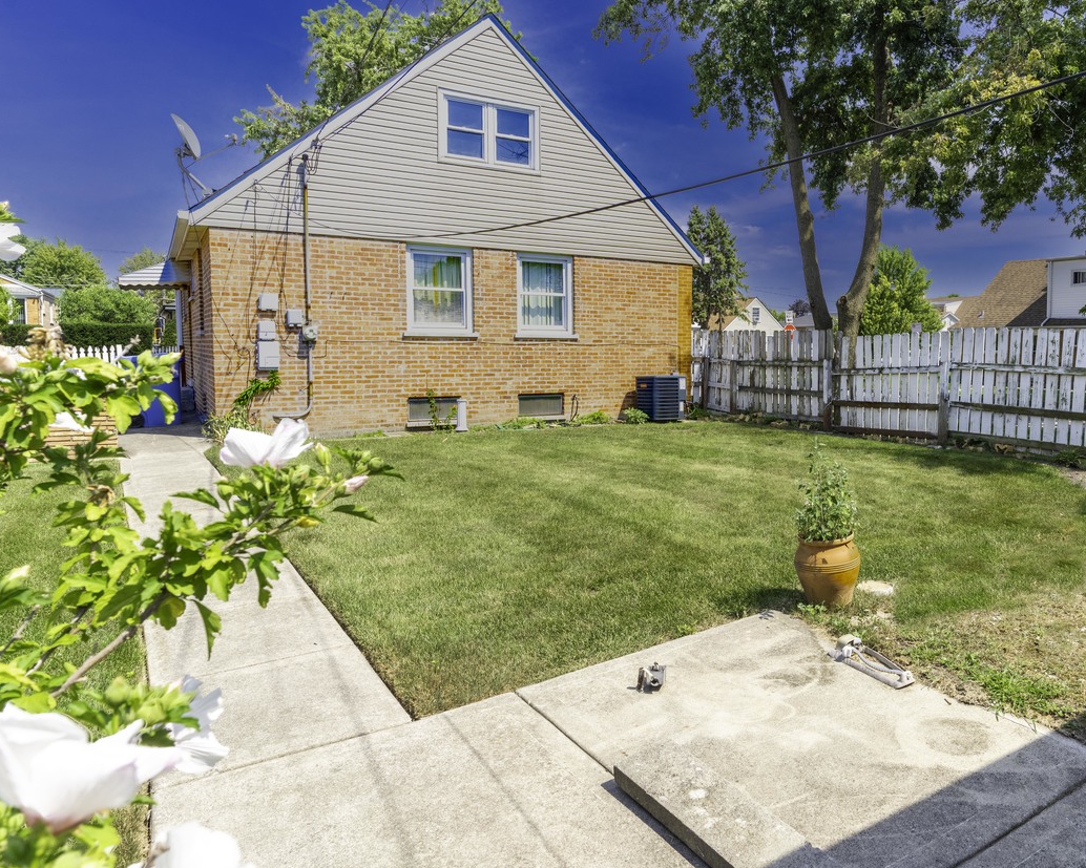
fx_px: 803
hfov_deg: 65.9
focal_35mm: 25
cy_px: 399
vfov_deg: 56.7
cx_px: 743
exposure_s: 1/2000
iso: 200
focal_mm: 17
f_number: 9
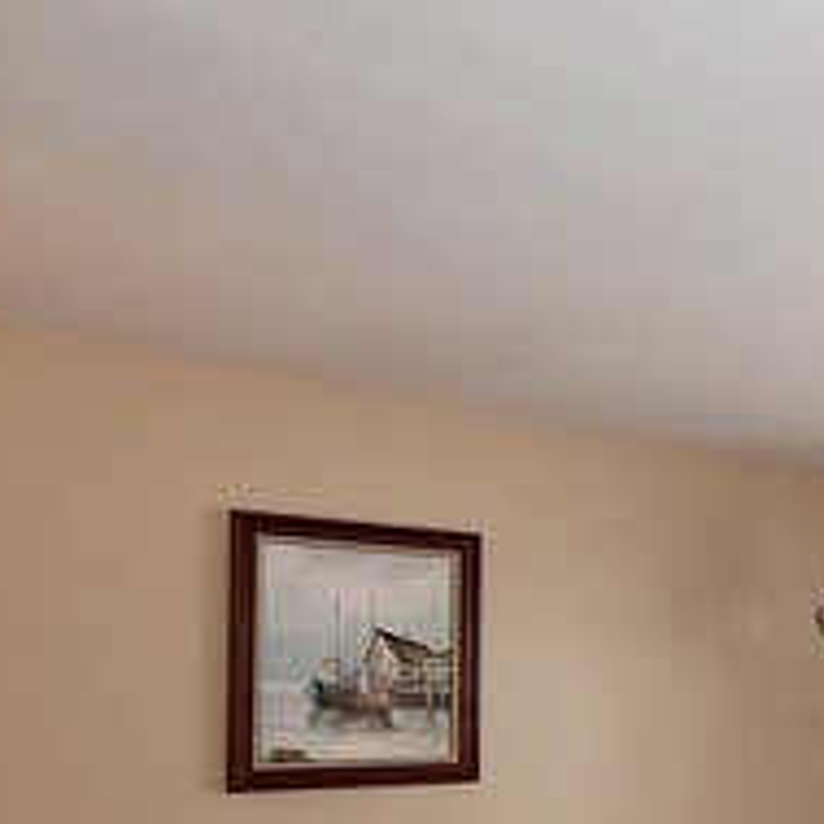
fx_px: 1278
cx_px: 1264
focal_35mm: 47
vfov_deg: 34.4
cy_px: 682
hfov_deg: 25.7
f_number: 5.6
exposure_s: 1/125
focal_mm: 11
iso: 360
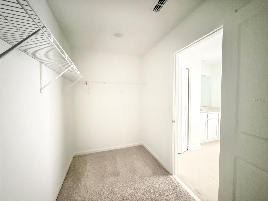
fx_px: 108
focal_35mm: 14
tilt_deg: -1.8
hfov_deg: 102.1
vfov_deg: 85.7
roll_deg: +0.2
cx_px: 134
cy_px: 100
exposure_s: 1/16
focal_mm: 2.22
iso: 2500
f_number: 2.2
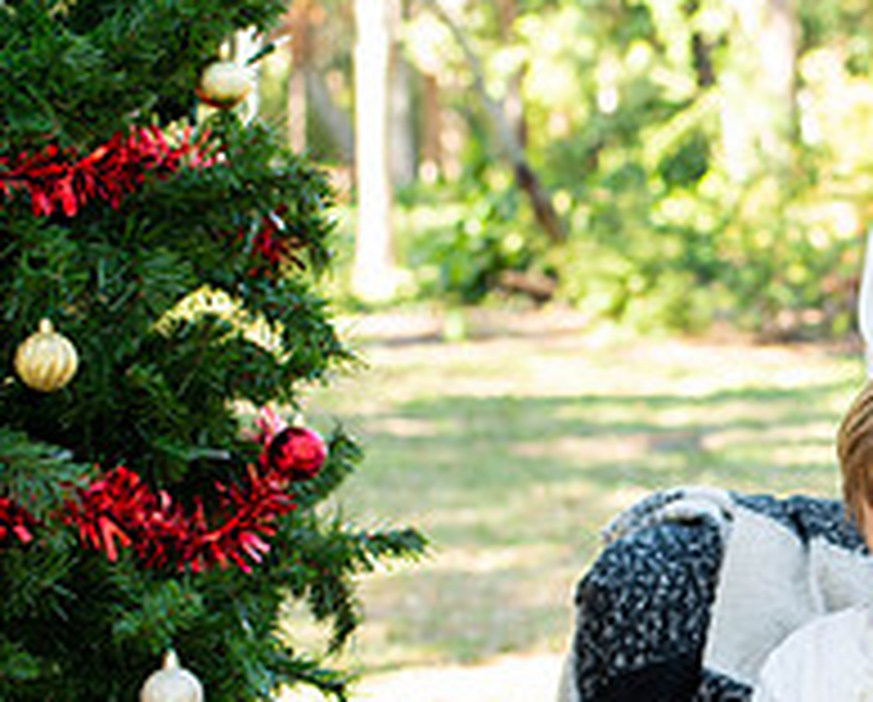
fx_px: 3625
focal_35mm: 140
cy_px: 587
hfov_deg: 13.3
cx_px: 1094
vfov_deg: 11.0
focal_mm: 50
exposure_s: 1/60
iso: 100
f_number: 4
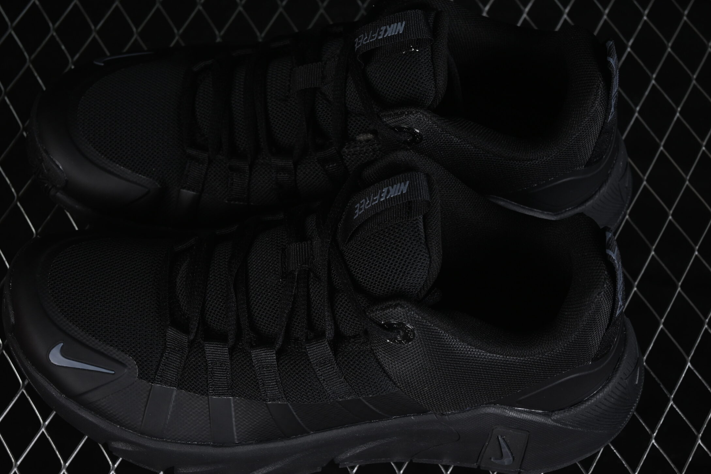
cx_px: 329
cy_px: 257
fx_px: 1738
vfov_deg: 15.5
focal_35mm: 88
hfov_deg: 23.1
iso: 160
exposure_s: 1/50
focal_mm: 50
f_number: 6.3
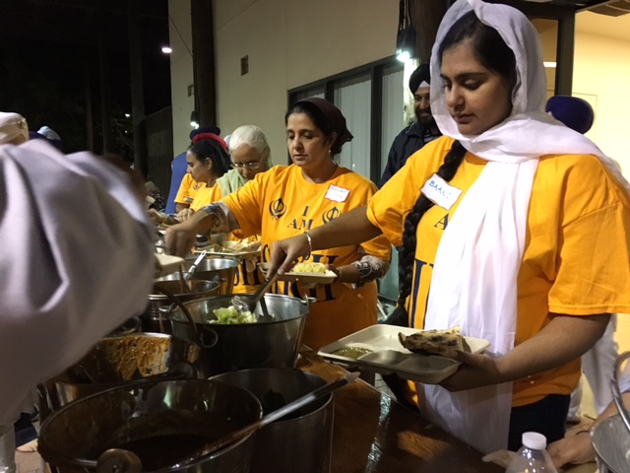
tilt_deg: -6.3
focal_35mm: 29
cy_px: 236
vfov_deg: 48.2
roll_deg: -0.7
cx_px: 315
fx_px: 528
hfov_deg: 61.7
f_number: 2.2
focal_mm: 4.15
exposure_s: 1/15
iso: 250
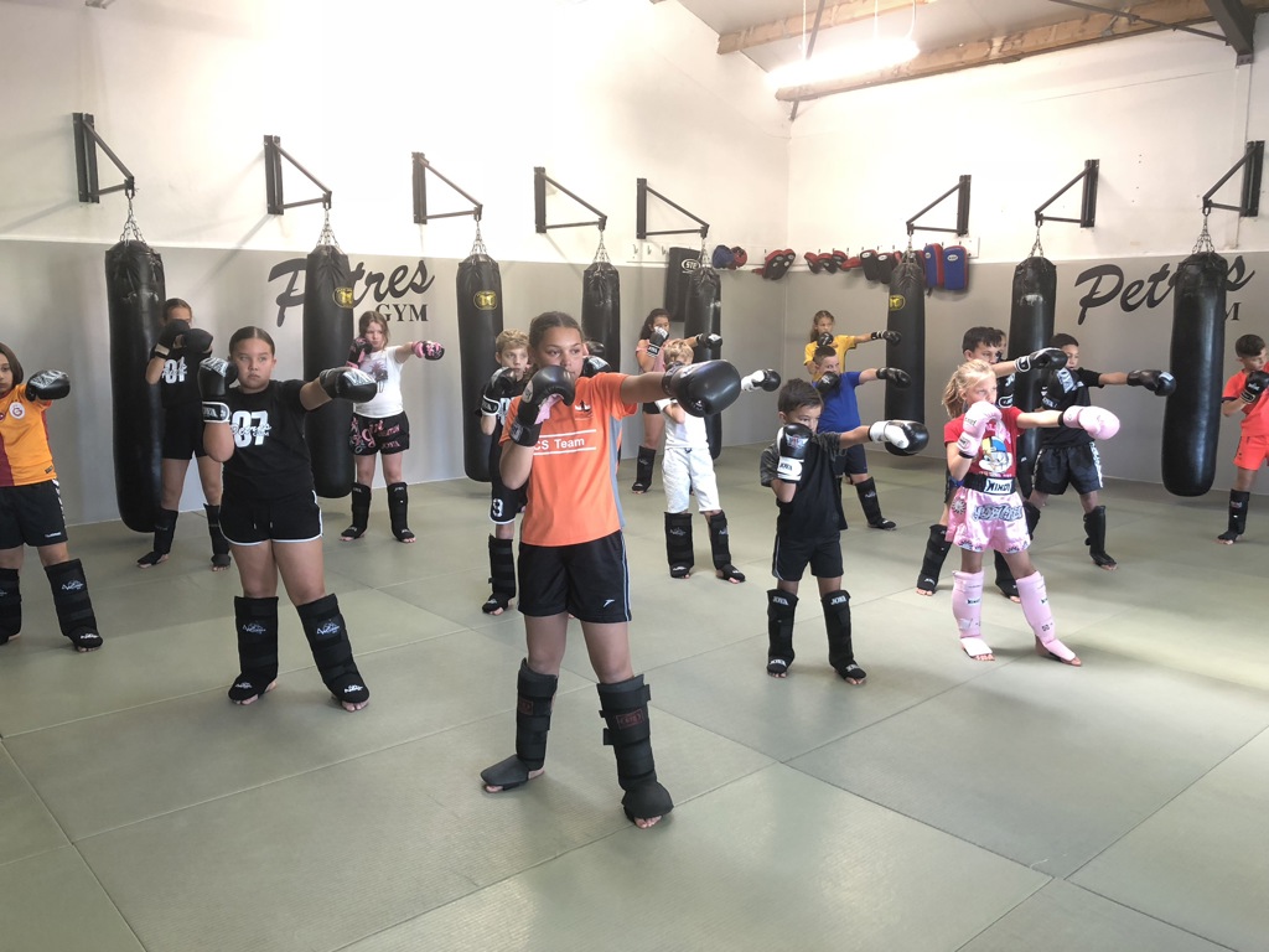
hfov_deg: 63.4
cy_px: 476
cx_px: 634
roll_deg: +0.5
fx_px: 1026
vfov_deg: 49.7
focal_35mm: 28
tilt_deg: -8.7
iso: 50
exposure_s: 1/17
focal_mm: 4
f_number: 1.8
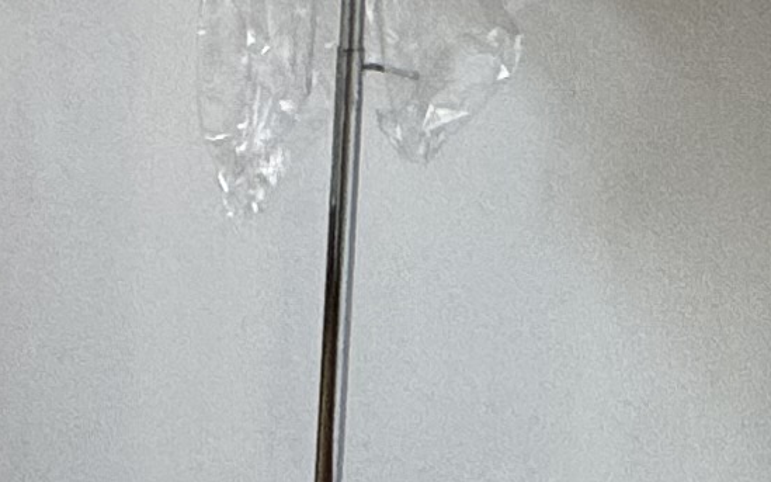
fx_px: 2290
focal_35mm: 109
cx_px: -754
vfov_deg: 11.7
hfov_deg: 15.4
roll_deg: +0.4
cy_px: -112
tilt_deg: -7.4
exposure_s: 1/99
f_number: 2.2
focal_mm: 2.22
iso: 125
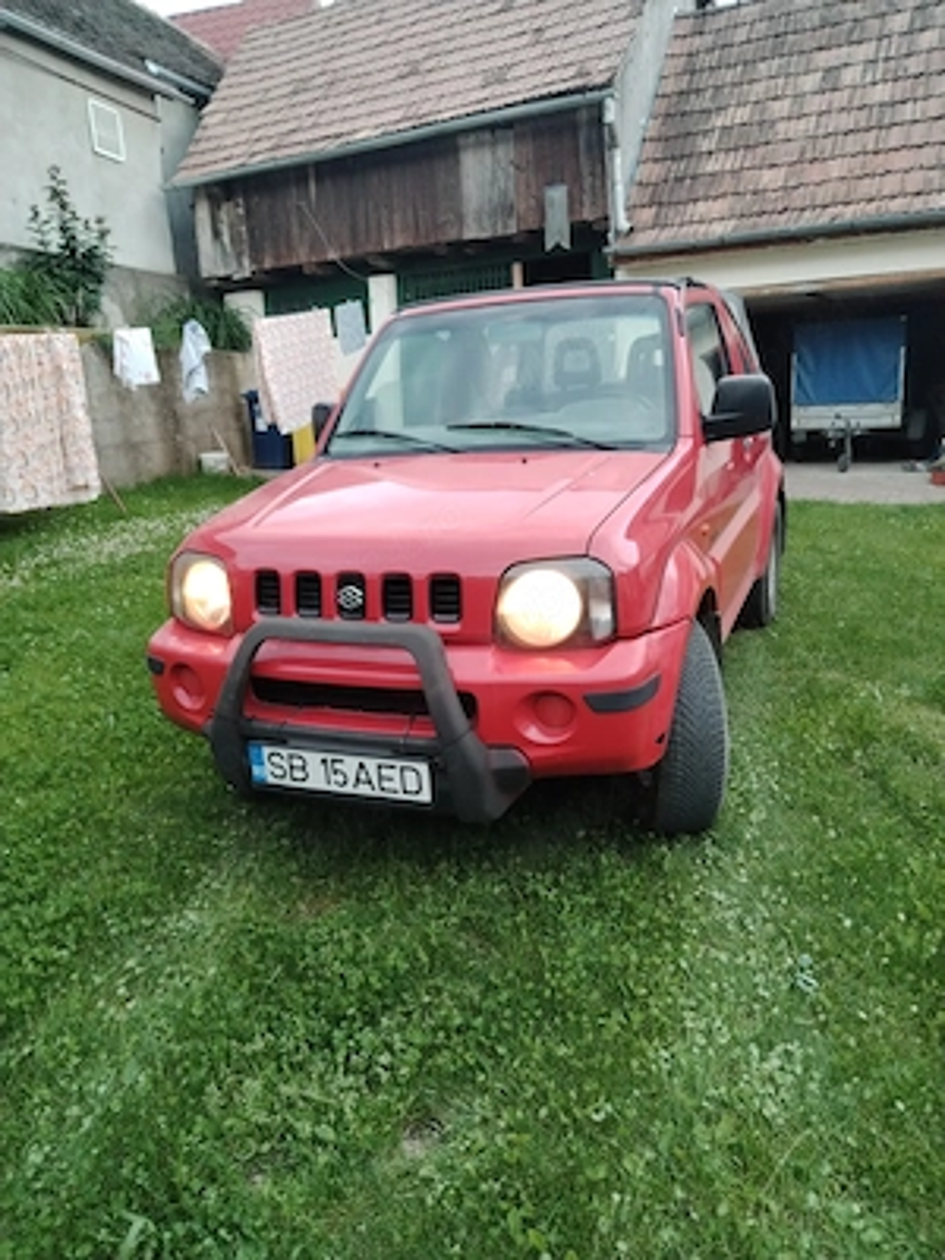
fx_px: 946
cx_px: 472
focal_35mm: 26
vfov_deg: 67.3
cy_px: 630
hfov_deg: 53.1
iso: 387
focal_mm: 4.25
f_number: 1.8
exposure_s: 1/50
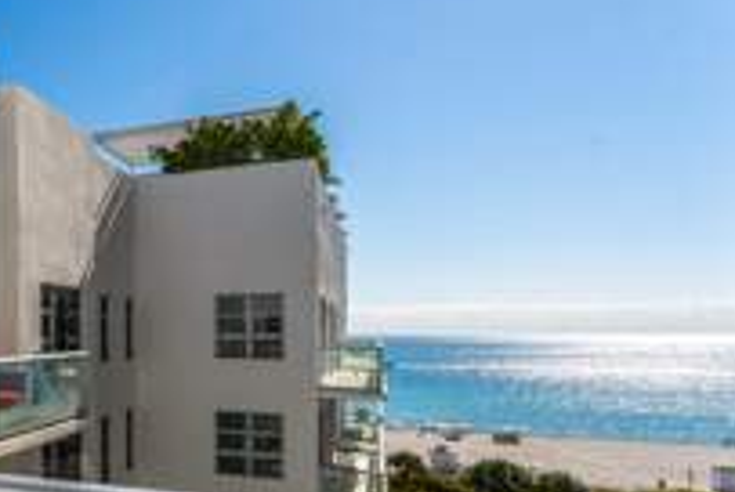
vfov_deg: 39.4
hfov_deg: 45.2
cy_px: 345
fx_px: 675
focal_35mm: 33
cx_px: -47
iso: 320
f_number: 11
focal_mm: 14
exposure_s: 1/800
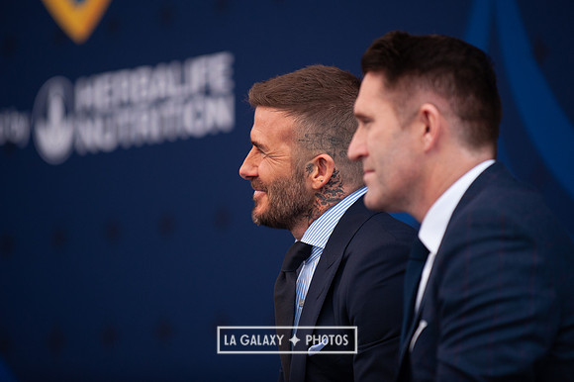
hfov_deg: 8.8
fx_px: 3728
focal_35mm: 234
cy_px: 159
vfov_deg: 5.9
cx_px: 287
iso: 400
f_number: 2.8
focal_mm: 200
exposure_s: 1/1250
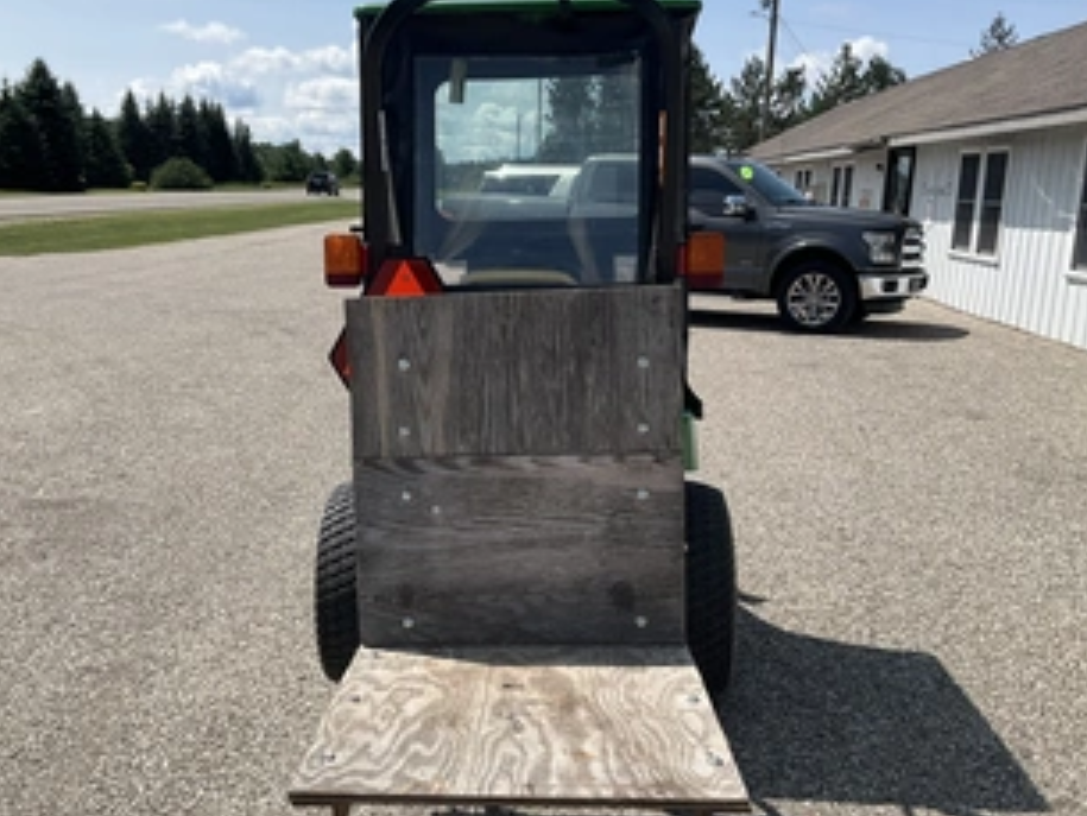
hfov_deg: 48.9
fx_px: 1194
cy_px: 453
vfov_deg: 37.7
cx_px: 481
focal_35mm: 38
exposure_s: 1/2538
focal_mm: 3
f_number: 1.8
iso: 25
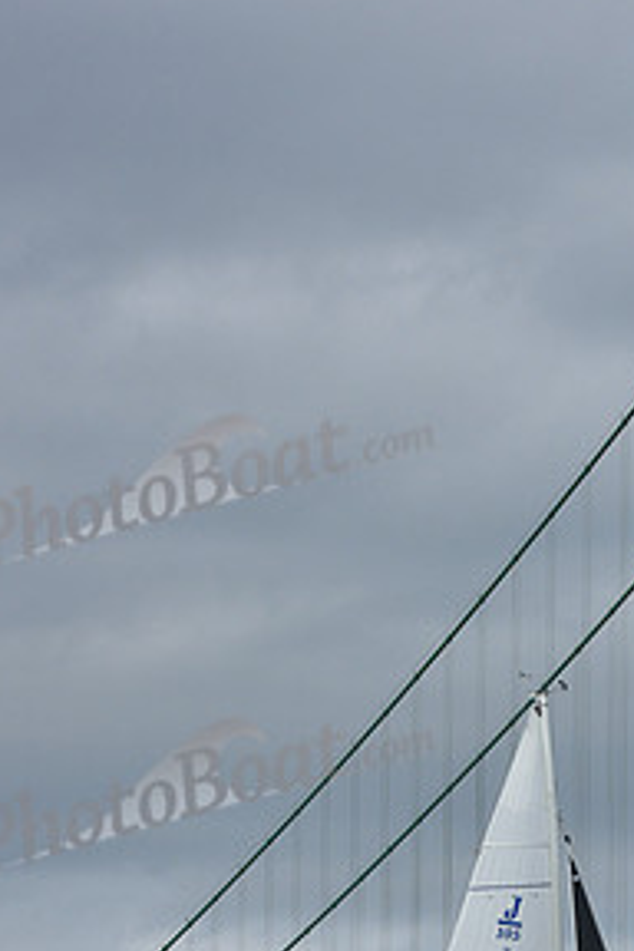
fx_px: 4781
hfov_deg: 7.6
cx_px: 606
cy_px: 915
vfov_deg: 11.3
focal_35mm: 181
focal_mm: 90
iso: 400
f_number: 10
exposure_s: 1/800
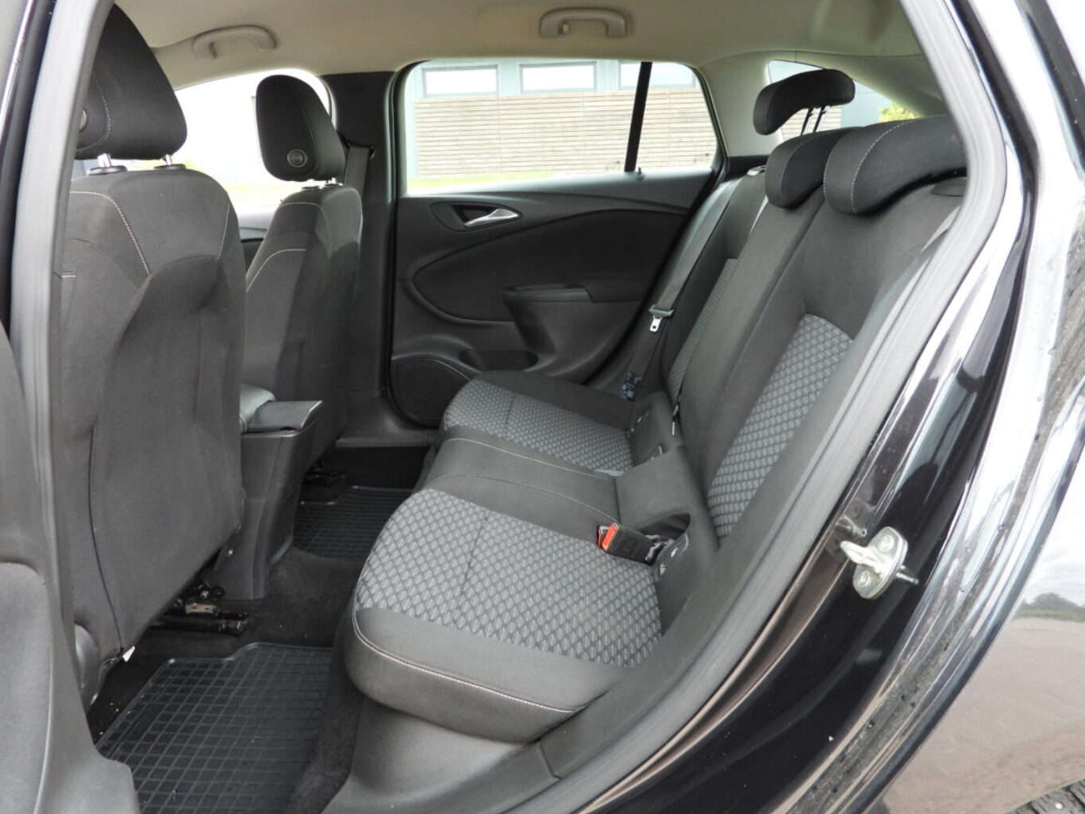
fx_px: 784
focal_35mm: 25
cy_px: 414
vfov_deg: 54.9
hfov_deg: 69.4
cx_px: 534
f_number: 2.8
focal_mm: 4.3
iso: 100
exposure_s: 1/40
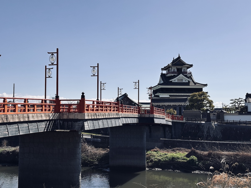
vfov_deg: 30.3
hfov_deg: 39.7
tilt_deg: +4.2
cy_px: 94
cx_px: 126
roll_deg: -0.1
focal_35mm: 48
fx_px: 348
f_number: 1.78
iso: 64
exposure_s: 1/7634
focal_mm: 6.86
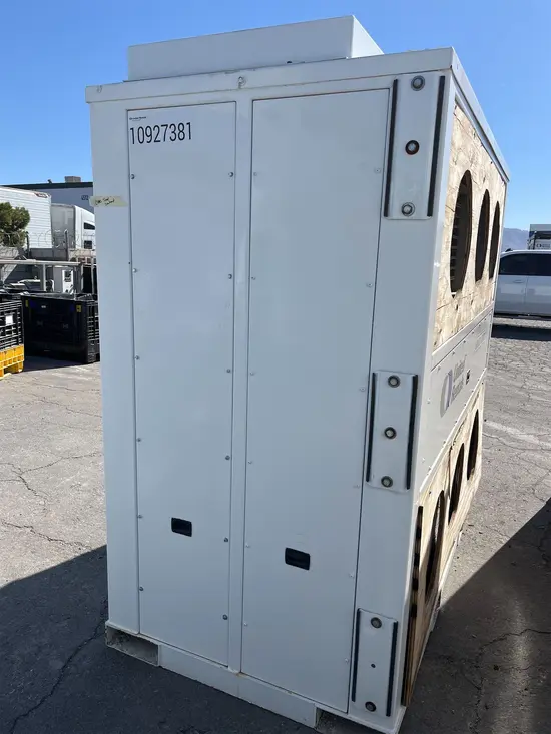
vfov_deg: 67.3
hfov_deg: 53.1
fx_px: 552
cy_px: 367
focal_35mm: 26
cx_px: 276
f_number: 1.6
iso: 50
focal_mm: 5.1
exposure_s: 1/4016
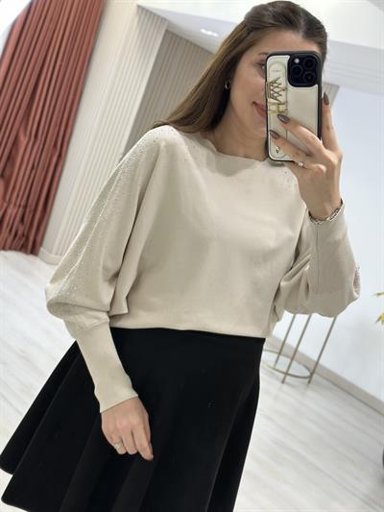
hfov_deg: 30.3
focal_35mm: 48
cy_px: 256
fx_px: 710
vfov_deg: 39.6
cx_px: 192
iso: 64
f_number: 1.78
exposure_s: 1/135
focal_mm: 6.86
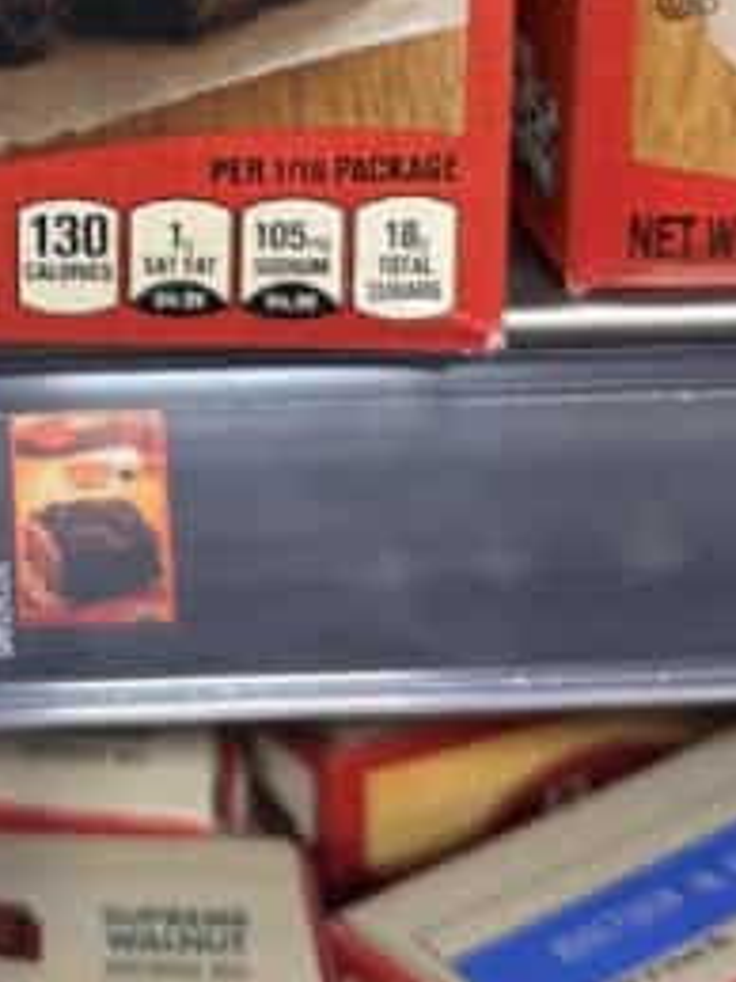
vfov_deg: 19.4
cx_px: -167
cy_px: -227
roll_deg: +1.3
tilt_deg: -18.4
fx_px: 2695
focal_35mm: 95
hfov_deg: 15.0
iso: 160
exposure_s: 1/60
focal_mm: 6.76
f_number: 1.78
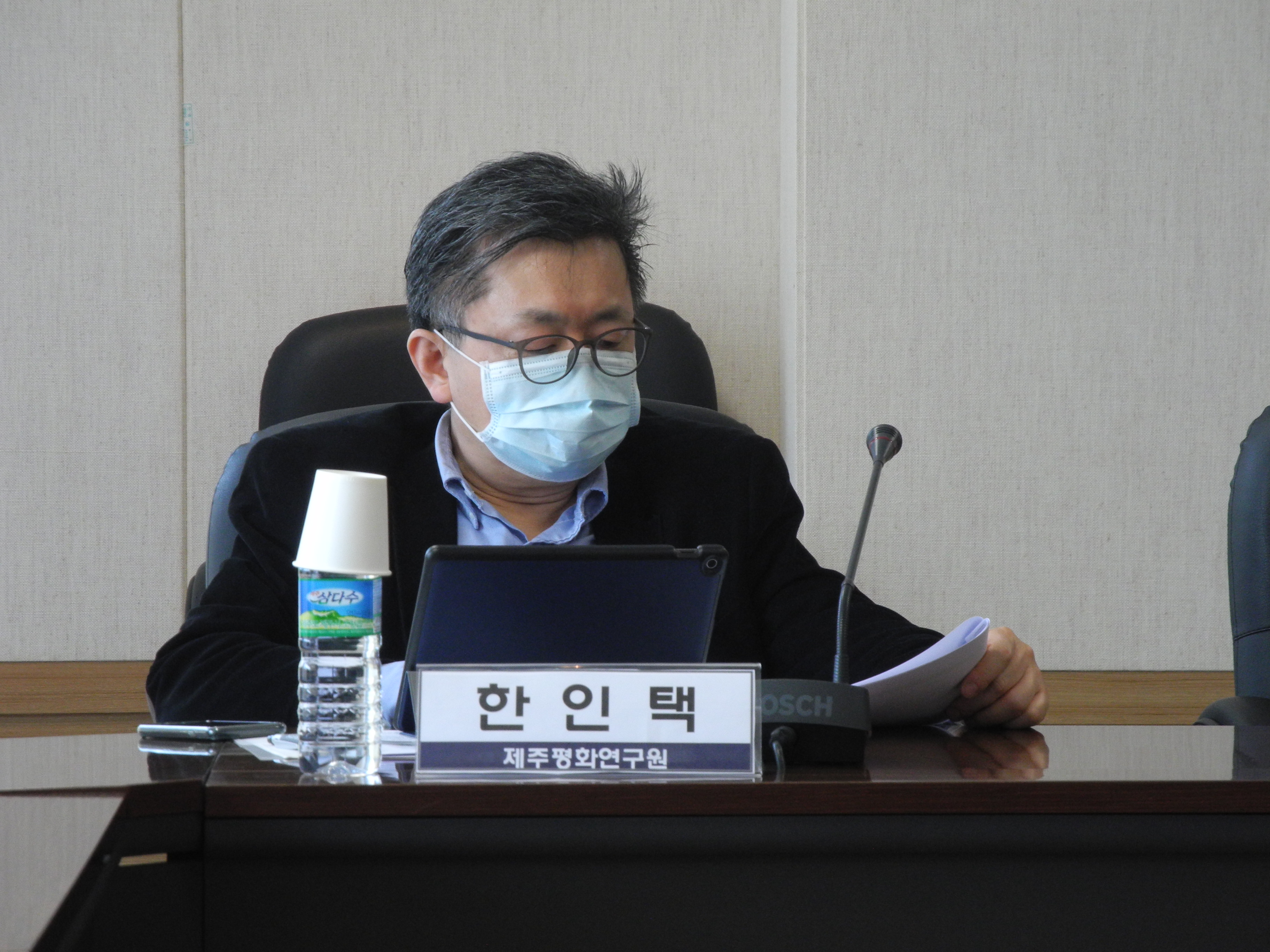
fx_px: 7338
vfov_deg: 7.4
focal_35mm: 200
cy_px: 476
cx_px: 635
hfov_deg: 9.9
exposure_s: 1/47.1
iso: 400
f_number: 5.6
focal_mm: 42.6
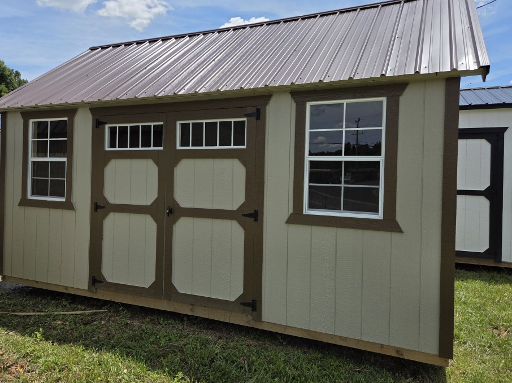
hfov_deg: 67.3
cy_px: 178
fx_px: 384
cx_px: 254
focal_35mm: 26
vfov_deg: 53.0
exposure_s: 1/5129
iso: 80
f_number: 1.8
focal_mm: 5.4
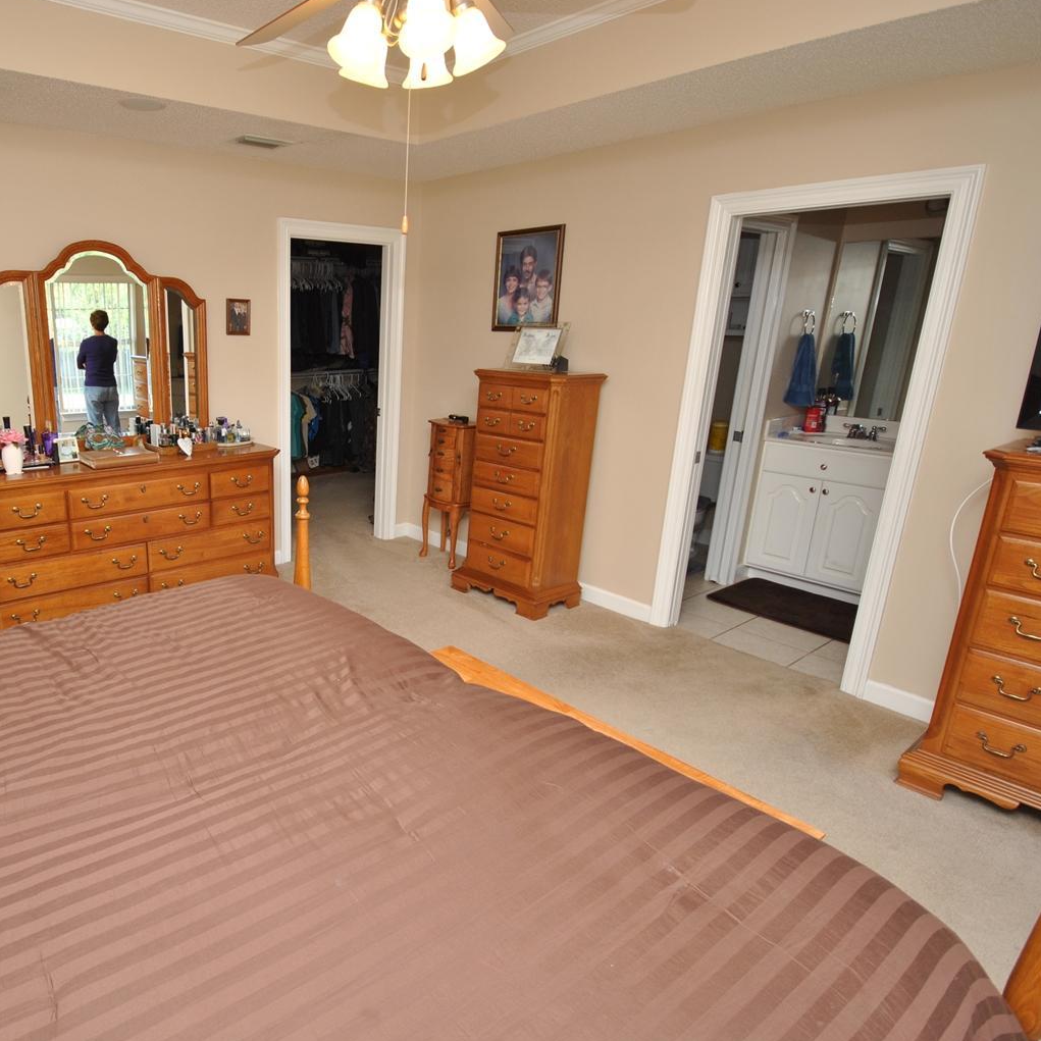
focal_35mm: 20
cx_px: 309
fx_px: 680
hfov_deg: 71.5
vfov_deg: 74.8
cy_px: 523
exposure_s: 1/60
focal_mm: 10
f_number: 4
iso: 200
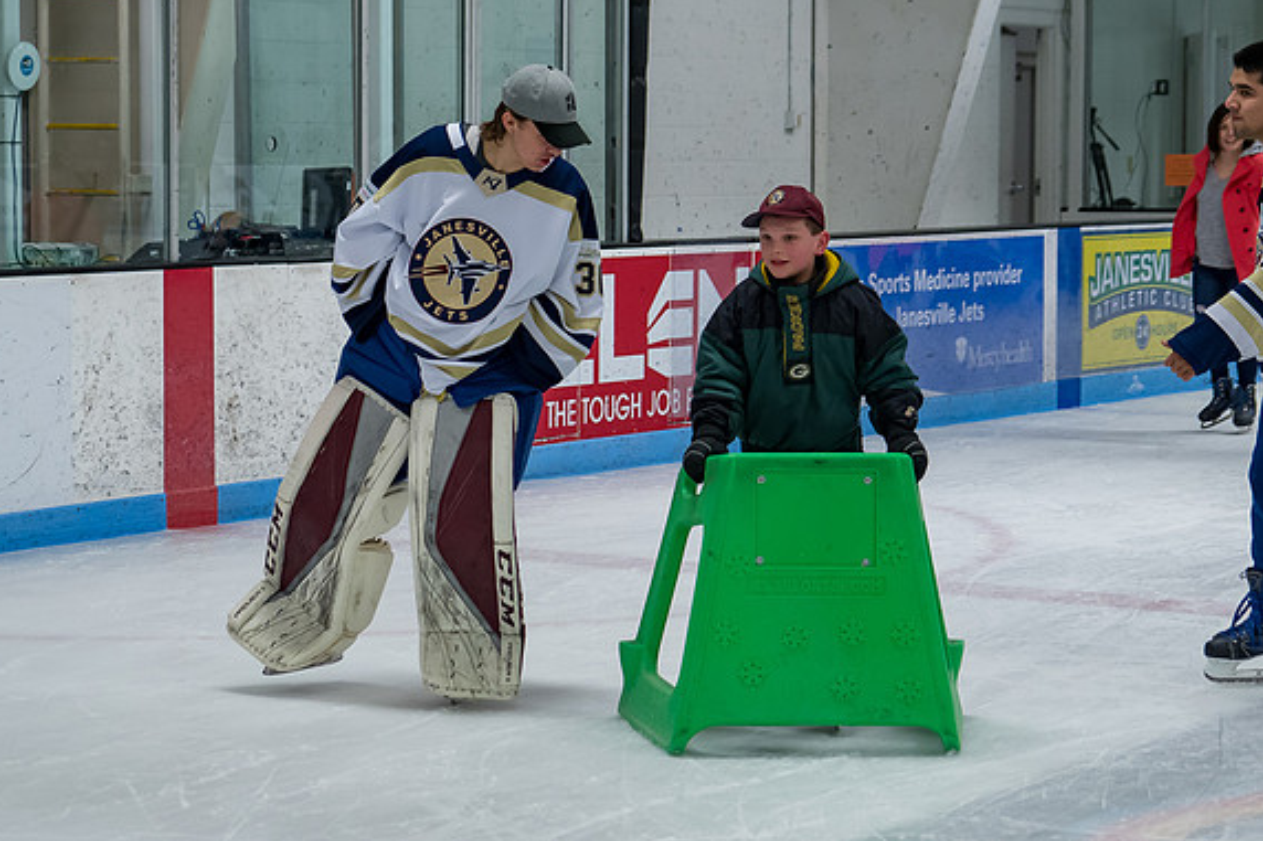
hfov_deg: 19.6
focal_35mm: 104
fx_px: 3647
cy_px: 419
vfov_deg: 13.2
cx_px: 613
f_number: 4
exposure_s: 1/320
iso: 800
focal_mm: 55
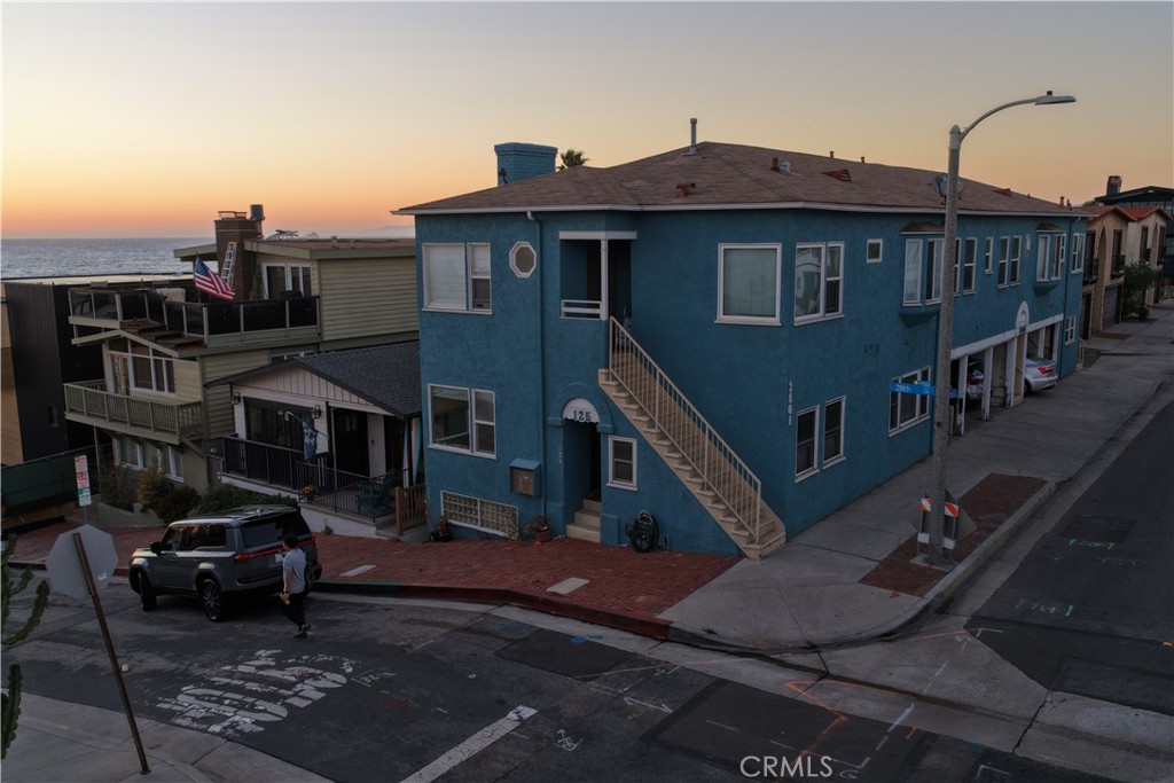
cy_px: 392
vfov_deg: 46.4
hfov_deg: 65.5
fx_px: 913
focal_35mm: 28
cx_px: 587
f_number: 2.8
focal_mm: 14.45
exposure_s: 1/50
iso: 100
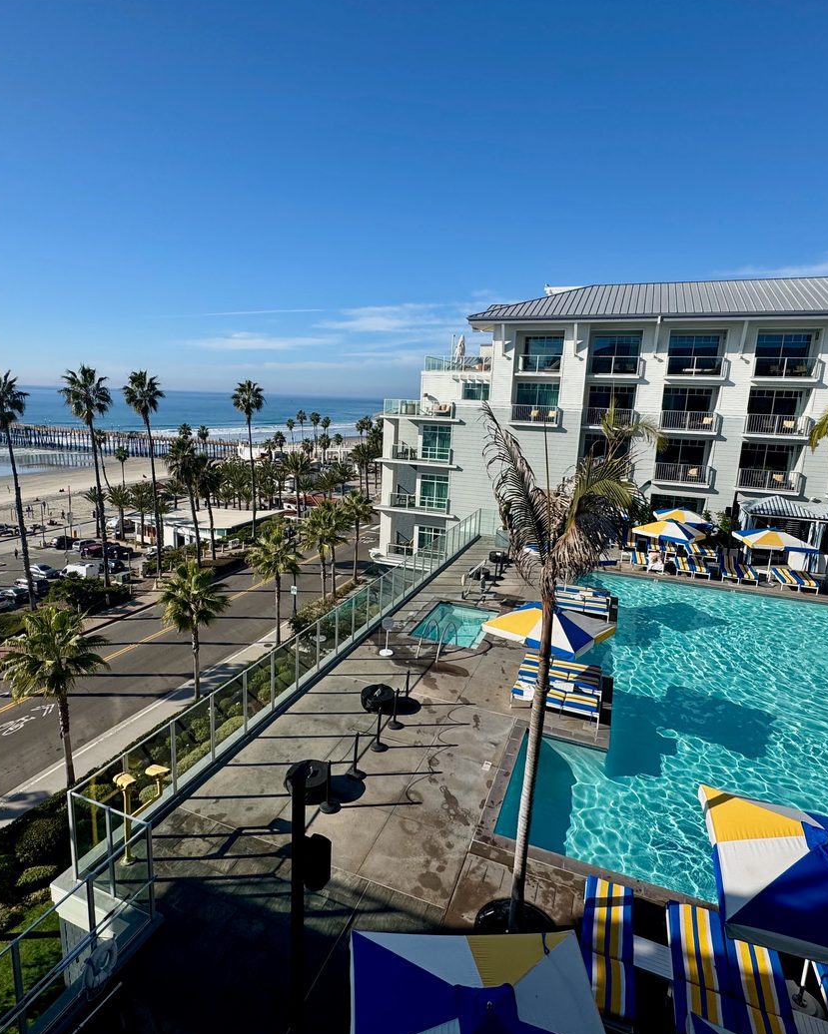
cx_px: 392
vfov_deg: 83.3
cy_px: 500
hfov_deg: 70.8
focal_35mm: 19
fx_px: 582
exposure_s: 1/2674
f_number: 2.2
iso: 50
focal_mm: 2.22
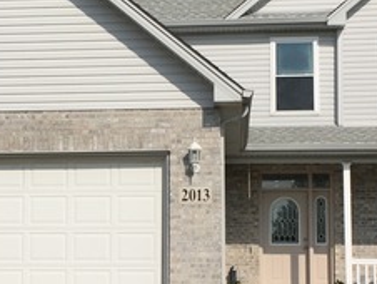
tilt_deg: +5.8
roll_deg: -0.4
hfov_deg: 23.7
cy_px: 184
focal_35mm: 82
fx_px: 894
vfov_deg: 18.0
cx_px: 137
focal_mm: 4.15
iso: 32
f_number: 2.2
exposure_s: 1/5650
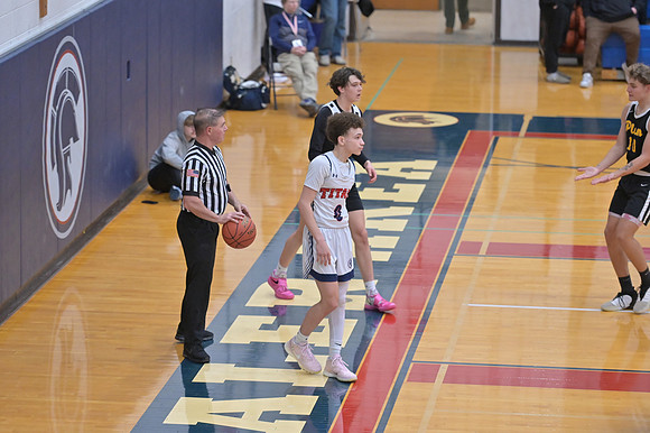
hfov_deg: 14.2
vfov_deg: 9.5
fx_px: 2616
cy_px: 216
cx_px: 325
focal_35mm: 145
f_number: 4
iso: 5000
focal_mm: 145
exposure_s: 1/800
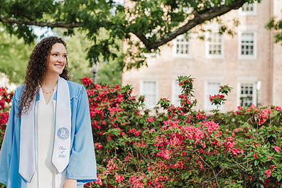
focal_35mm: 73
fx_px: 572
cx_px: 133
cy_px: 93
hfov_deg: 27.7
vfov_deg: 18.7
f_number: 2.5
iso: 200
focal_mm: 50
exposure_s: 1/500
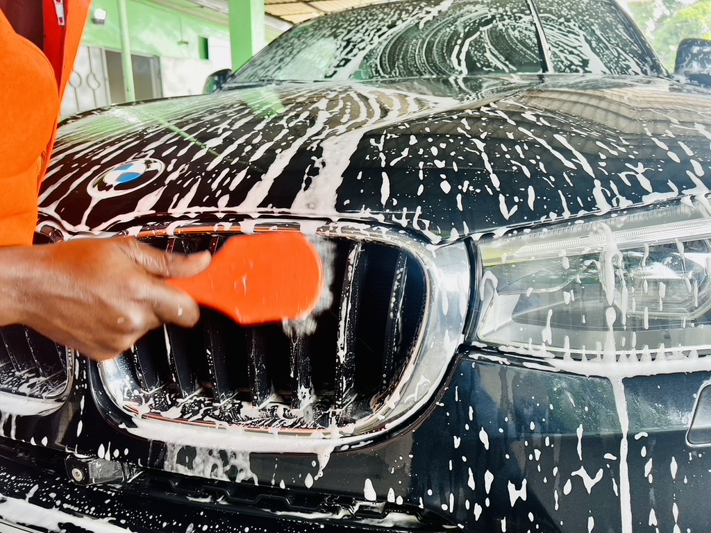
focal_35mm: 26
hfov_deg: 67.3
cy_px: 266
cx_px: 356
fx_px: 534
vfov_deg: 53.1
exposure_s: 1/121
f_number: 1.5
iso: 64
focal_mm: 5.7
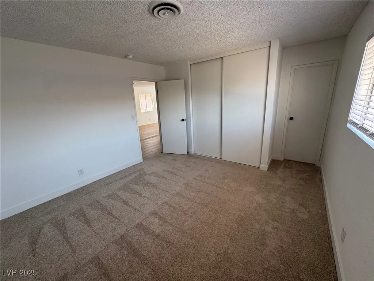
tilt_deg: -15.7
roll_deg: +2.6
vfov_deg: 85.7
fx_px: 151
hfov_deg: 102.1
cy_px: 140
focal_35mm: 14
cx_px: 187
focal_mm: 2.22
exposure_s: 1/99
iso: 64
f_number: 2.2
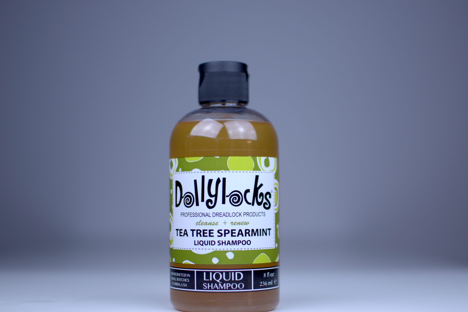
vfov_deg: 22.1
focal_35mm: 62
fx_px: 801
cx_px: 228
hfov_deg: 32.6
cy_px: 170
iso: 100
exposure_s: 1/400
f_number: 1.8
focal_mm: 35
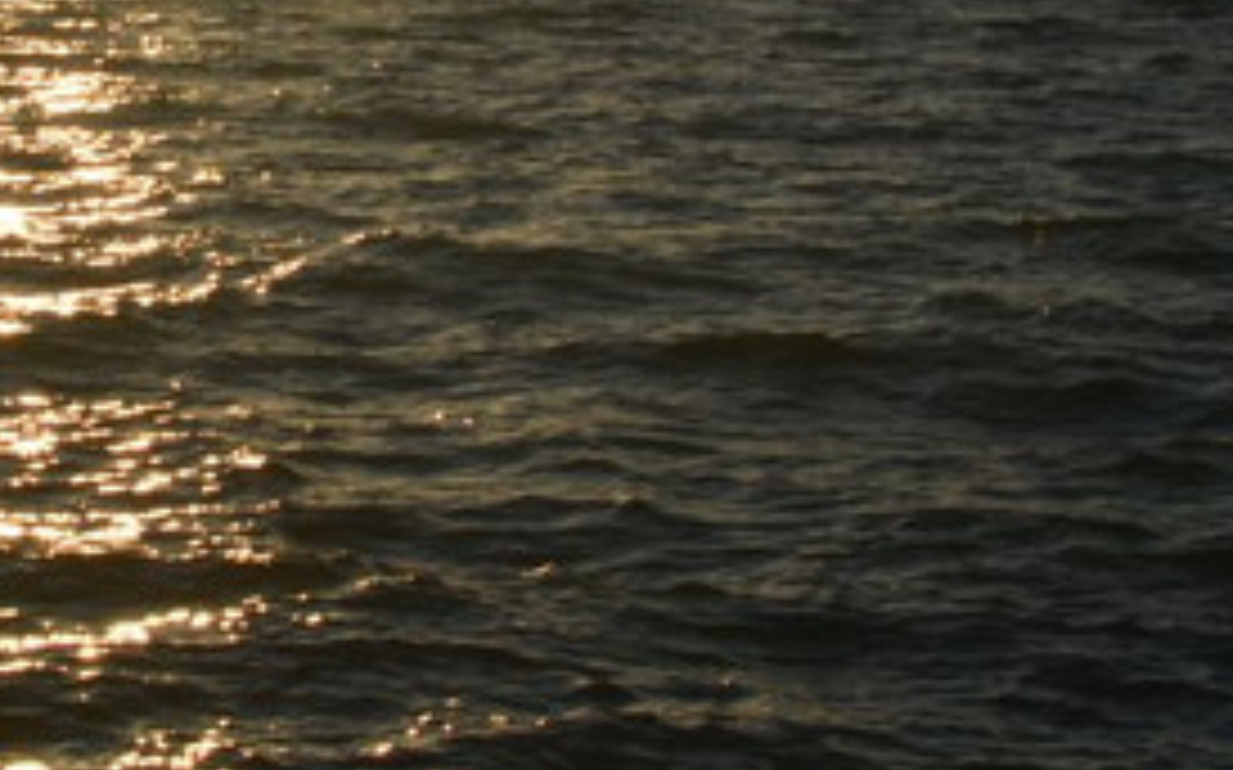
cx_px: 133
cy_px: 9
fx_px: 4199
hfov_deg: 16.5
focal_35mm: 125
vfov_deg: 10.4
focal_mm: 28
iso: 100
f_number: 9
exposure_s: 1/320
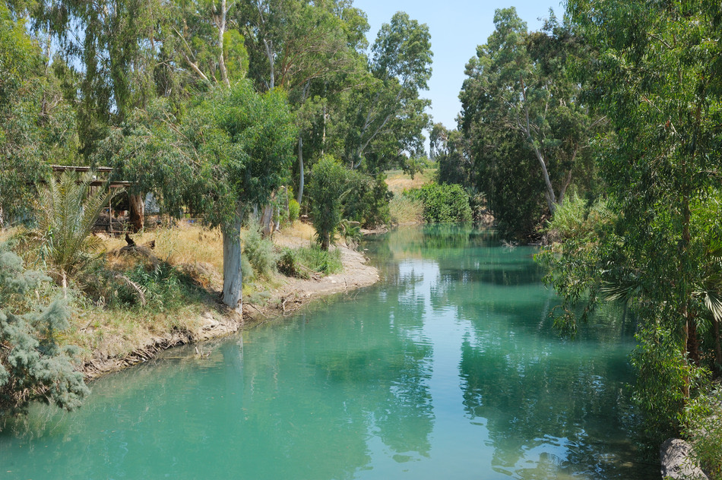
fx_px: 762
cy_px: 240
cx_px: 361
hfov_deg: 50.7
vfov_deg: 35.0
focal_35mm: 38
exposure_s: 1/250
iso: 200
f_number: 11
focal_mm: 38
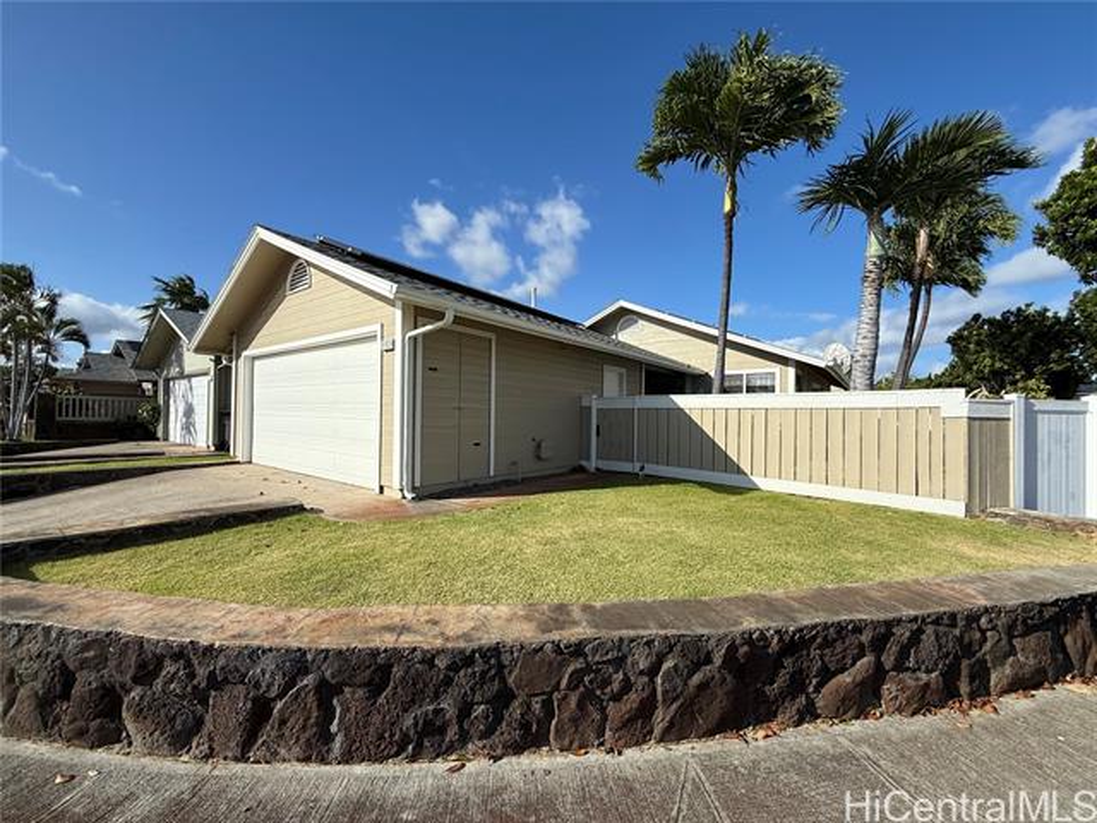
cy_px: 412
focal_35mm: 14
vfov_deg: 85.7
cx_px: 548
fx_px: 444
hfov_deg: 102.1
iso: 50
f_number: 2.2
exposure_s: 1/2976
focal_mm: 2.22
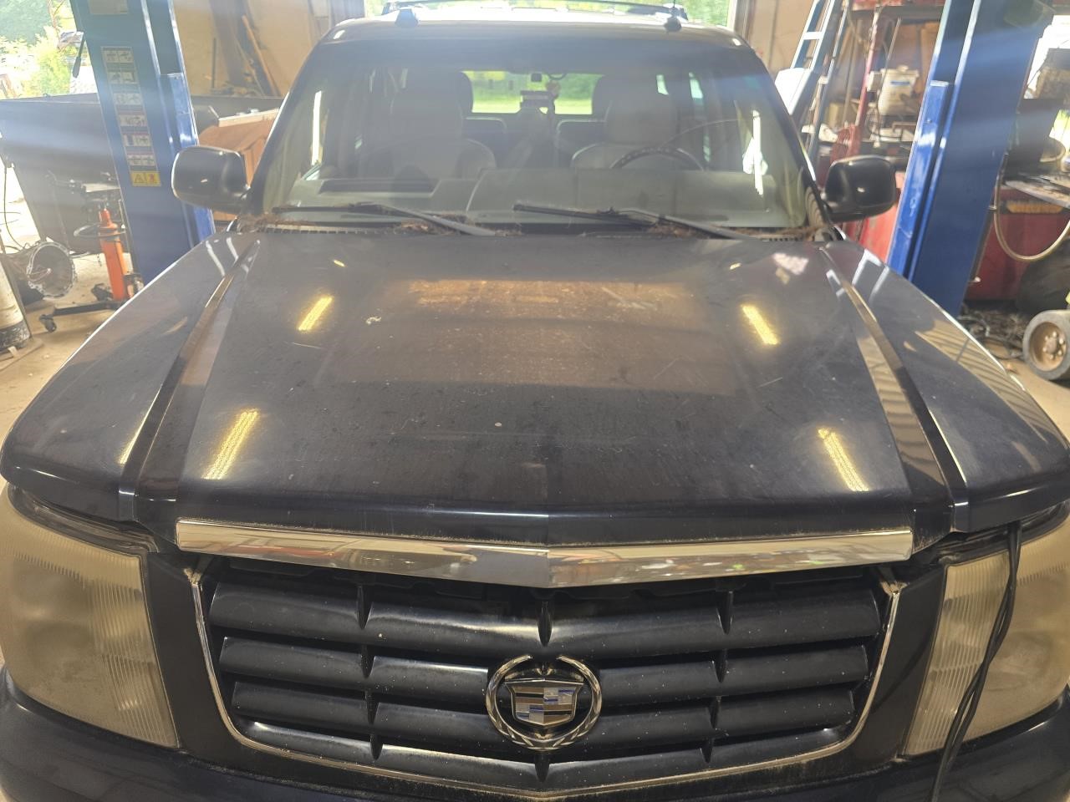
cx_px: 535
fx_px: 711
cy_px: 401
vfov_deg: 58.9
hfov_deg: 73.9
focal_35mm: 23
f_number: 1.7
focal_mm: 6.3
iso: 160
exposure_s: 1/120
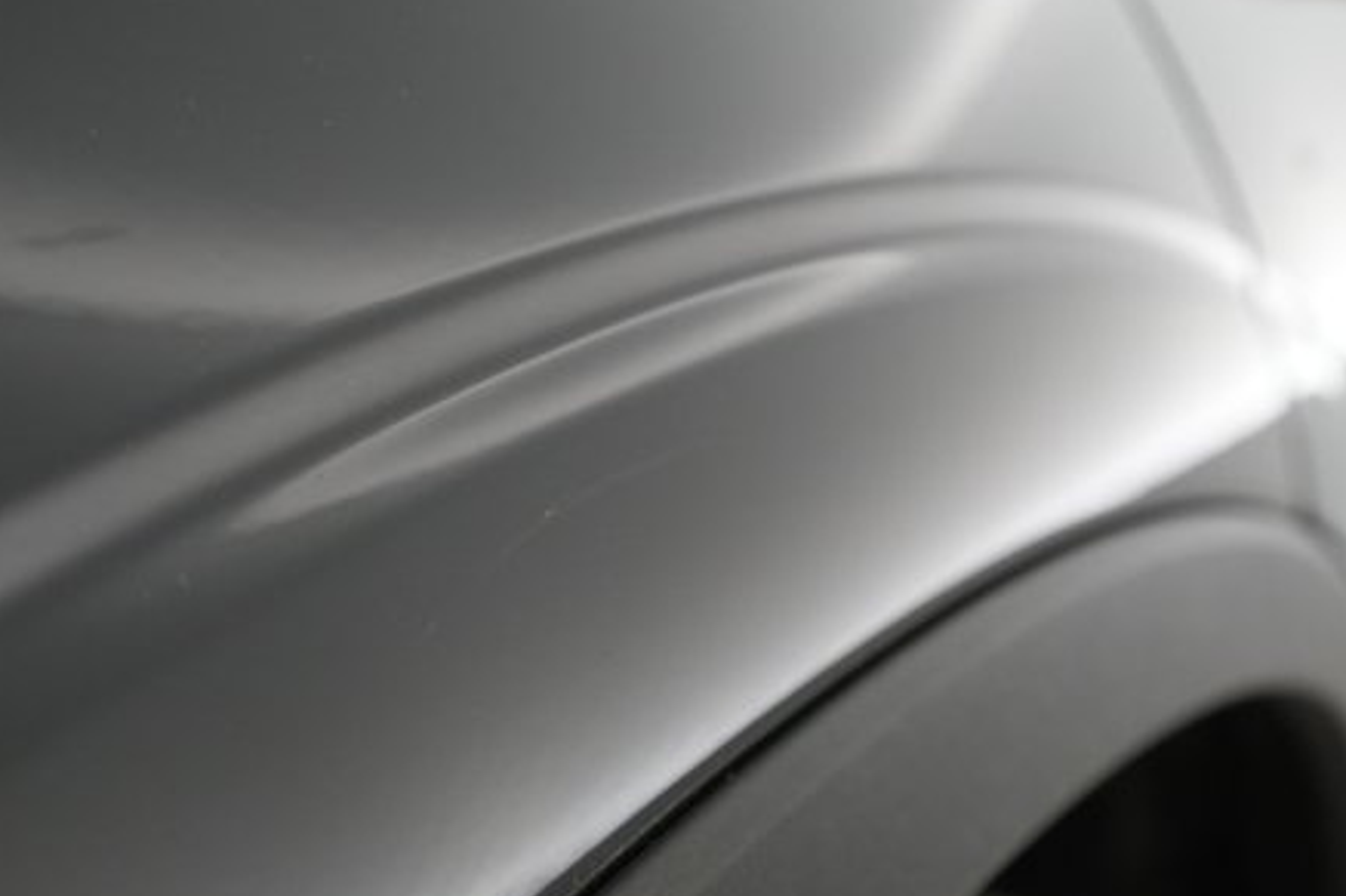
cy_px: 416
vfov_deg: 32.6
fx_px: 1532
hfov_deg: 47.1
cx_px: 816
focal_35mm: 41
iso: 4000
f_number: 4.5
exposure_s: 1/100
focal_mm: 28
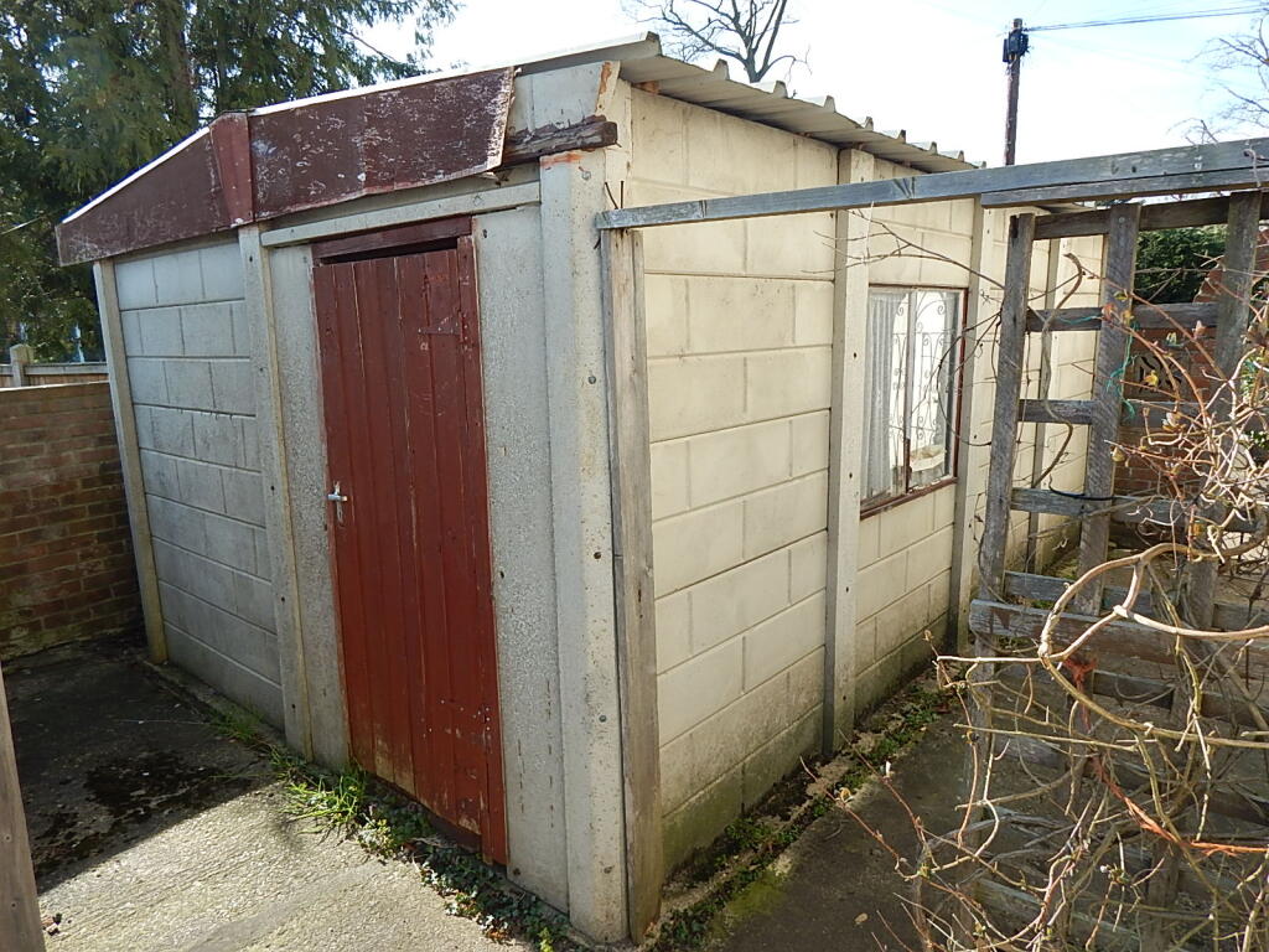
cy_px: 476
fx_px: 807
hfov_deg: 76.4
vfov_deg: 61.1
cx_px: 634
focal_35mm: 22
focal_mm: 4
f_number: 3
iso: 125
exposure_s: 1/500
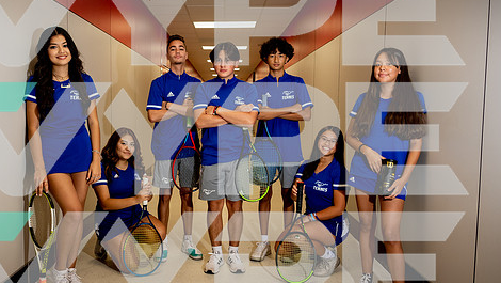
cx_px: 197
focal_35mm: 31
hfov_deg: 62.0
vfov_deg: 37.8
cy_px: 139
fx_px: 412
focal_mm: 24
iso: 800
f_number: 5.6
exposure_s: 1/160
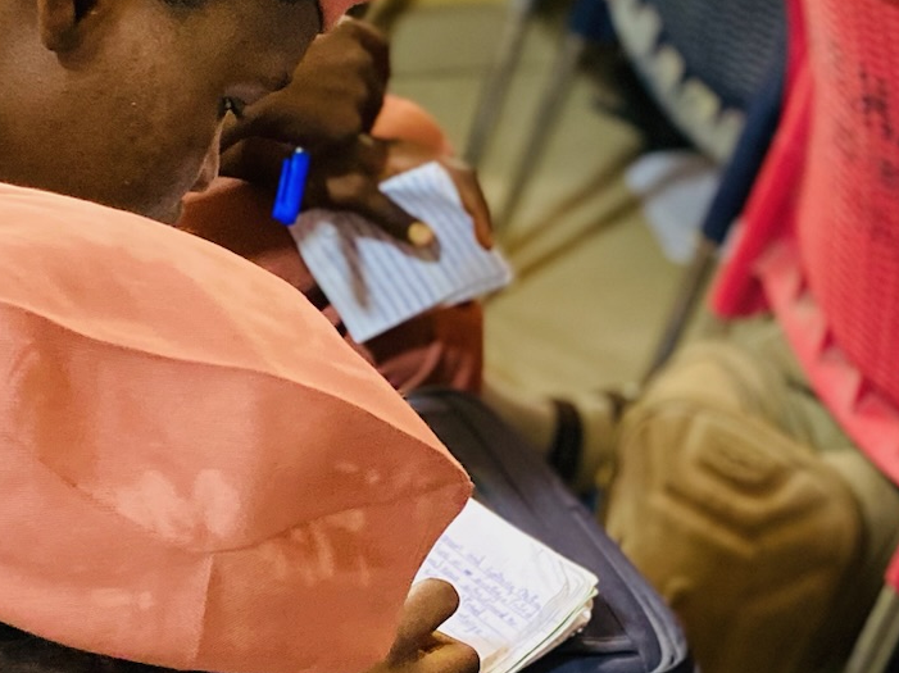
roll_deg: -8.4
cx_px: 399
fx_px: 1973
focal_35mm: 76
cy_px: 647
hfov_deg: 25.7
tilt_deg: -44.2
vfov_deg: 18.9
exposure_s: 1/59
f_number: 1.8
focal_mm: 4.25
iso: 500
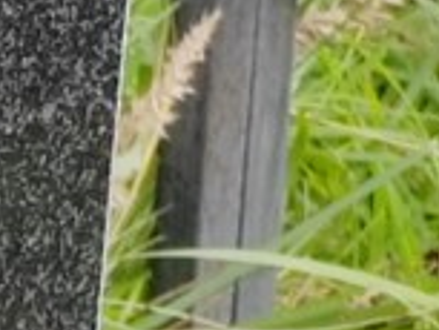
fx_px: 6029
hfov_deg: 4.1
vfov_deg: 3.1
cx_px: -508
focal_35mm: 475
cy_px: 468
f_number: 1.9
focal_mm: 5.52
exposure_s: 1/440
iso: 100
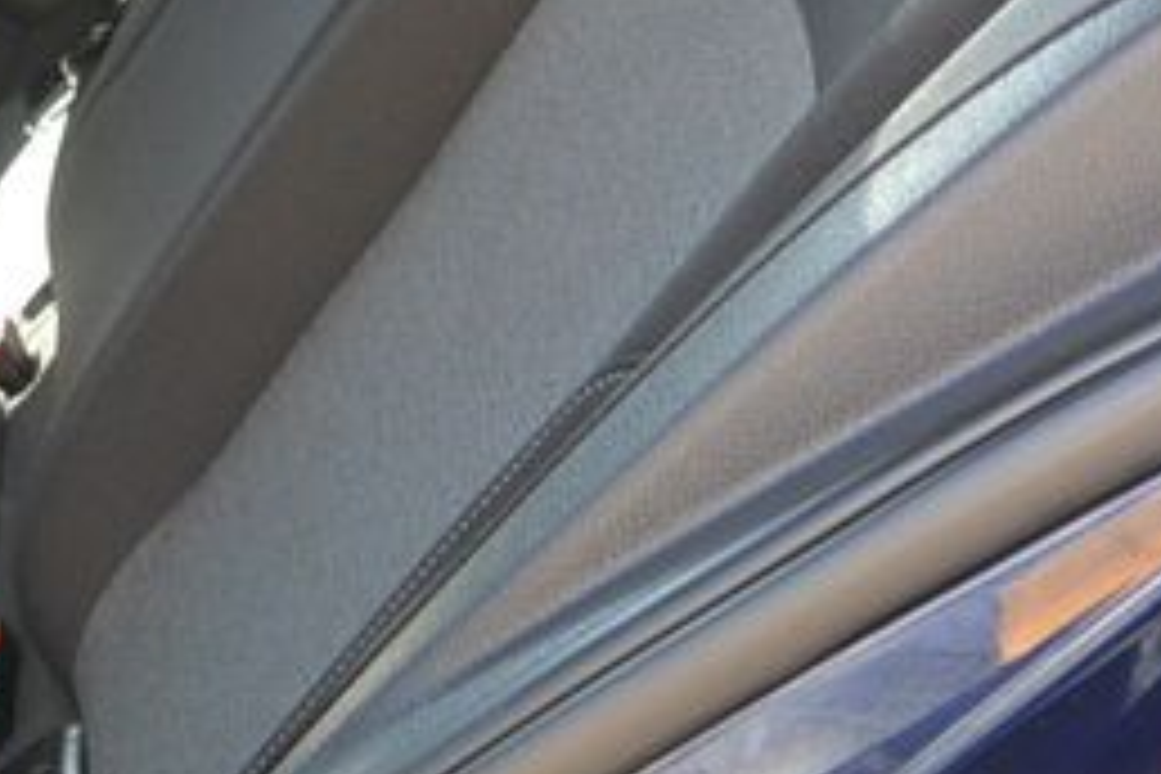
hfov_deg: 16.8
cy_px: 398
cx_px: -716
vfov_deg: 12.8
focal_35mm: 107
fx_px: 3450
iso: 200
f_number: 3.5
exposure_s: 1/125
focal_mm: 10
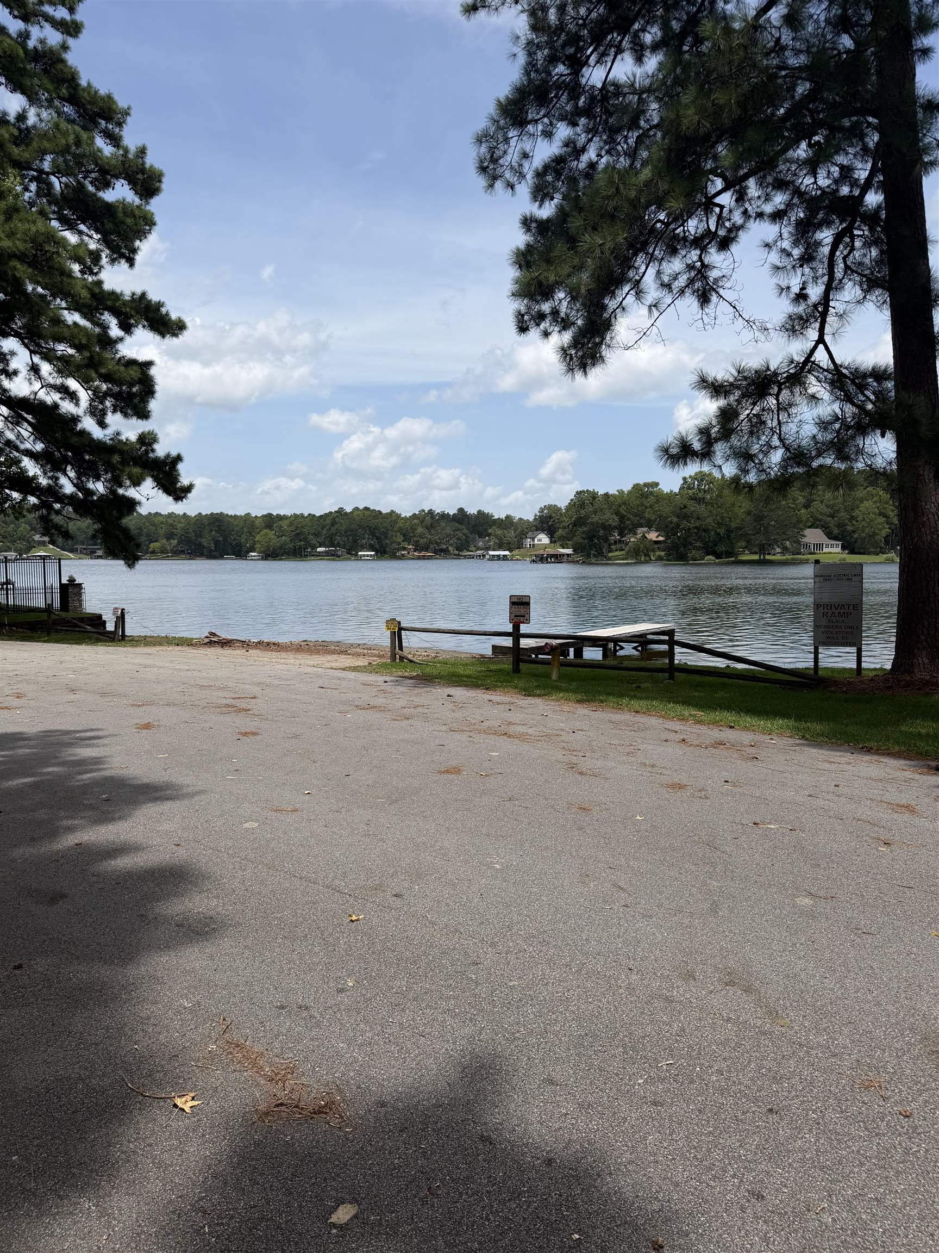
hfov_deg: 56.8
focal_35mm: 24
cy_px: 626
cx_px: 470
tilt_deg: -5.8
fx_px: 868
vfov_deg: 71.6
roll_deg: +0.1
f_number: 1.78
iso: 80
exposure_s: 1/6711
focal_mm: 6.76
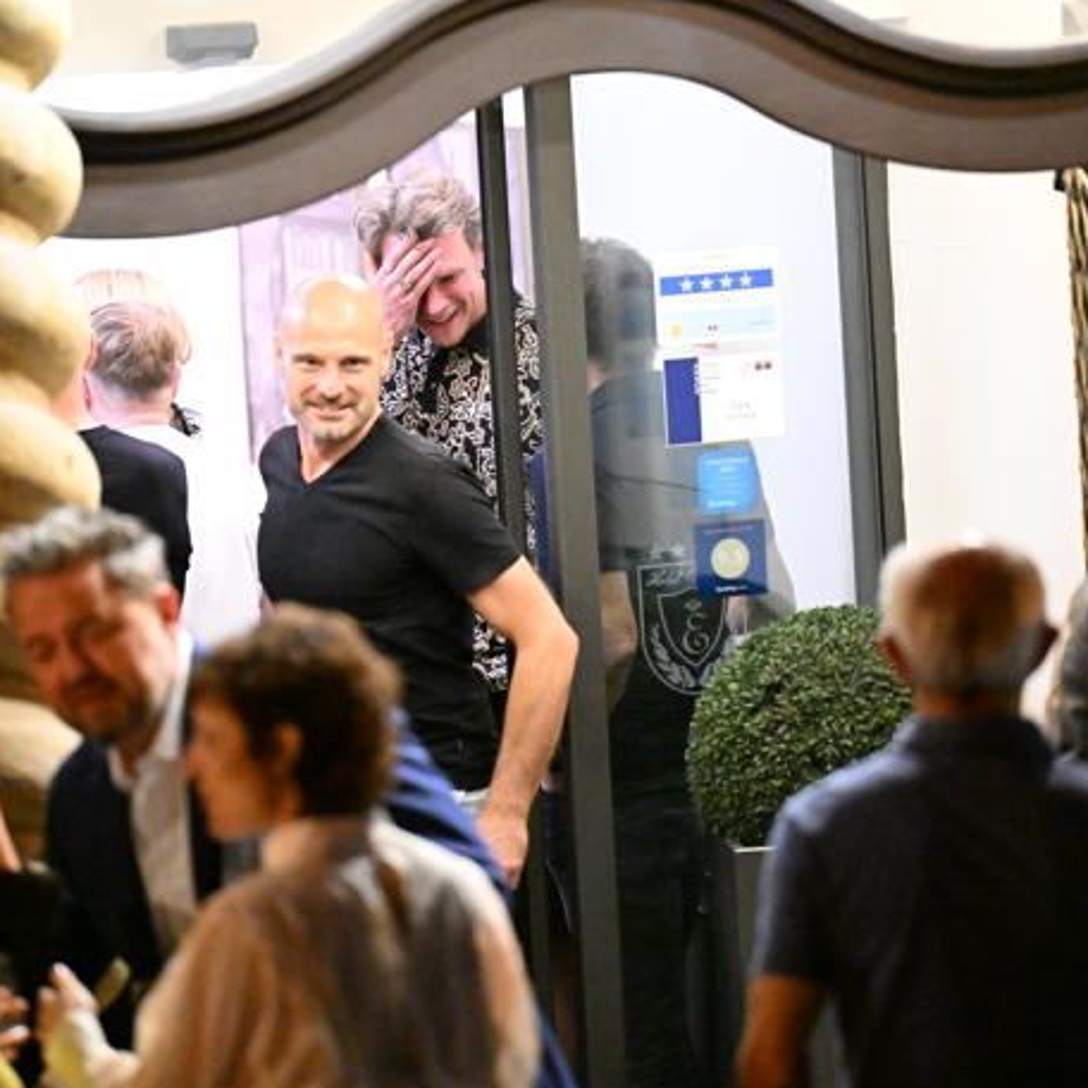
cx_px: 437
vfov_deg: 6.8
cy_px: 546
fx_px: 9139
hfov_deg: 6.8
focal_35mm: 257
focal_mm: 200
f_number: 2.8
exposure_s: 1/250
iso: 25600
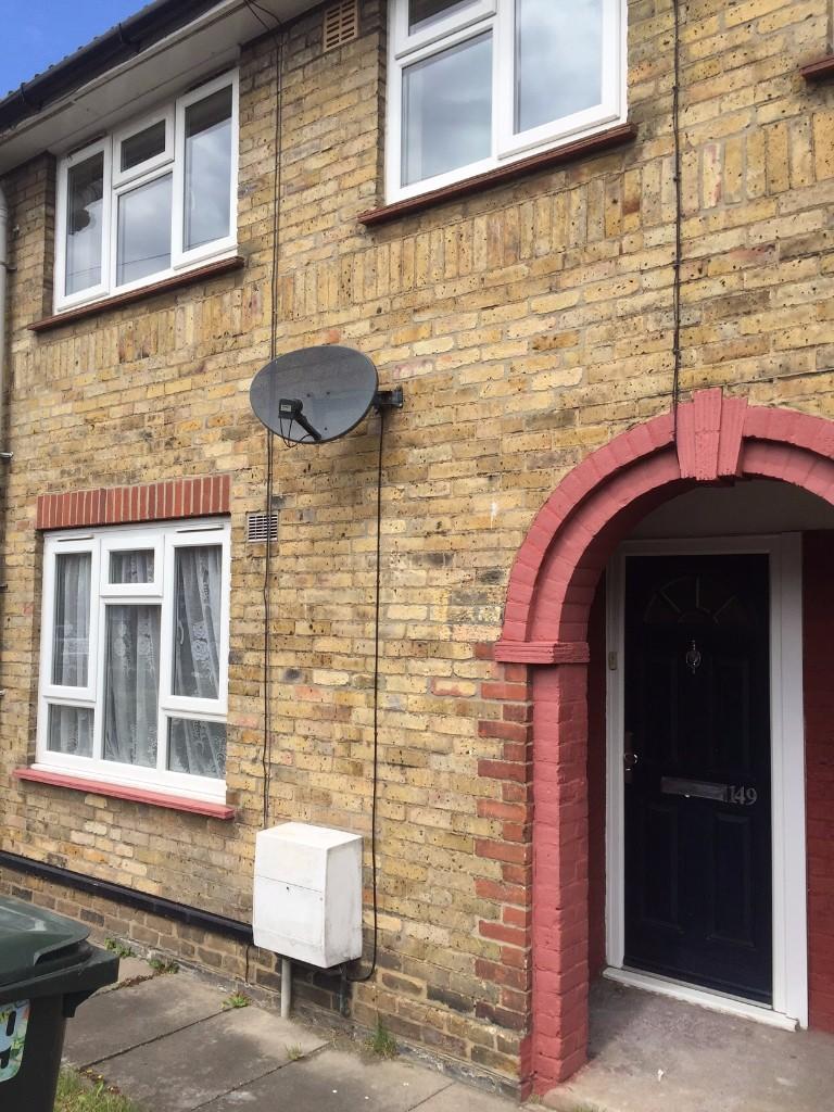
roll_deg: -1.2
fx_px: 932
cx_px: 417
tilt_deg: +4.9
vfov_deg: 61.7
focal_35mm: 29
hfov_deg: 48.2
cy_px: 556
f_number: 2.2
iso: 32
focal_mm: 4.15
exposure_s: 1/1522
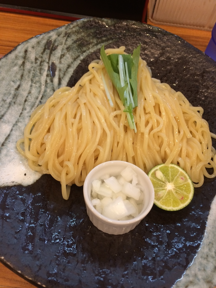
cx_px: 108
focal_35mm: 29
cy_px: 144
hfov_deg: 48.2
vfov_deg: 61.7
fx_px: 241
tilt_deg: -62.2
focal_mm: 4.15
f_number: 2.2
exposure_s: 1/30
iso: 100
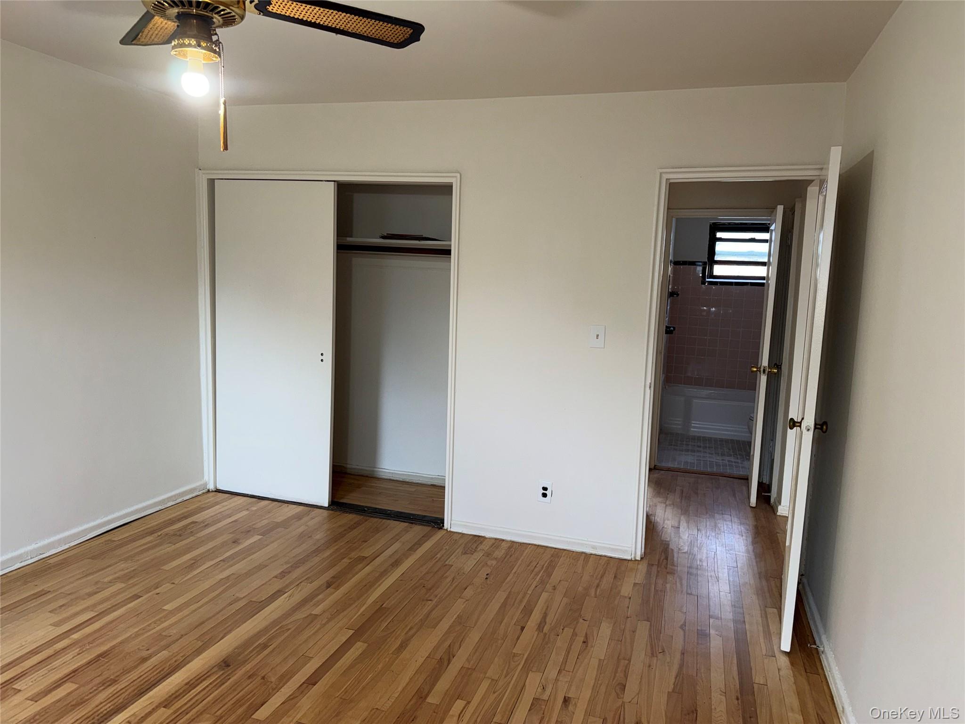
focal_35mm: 24
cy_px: 362
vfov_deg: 56.8
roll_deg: -1.9
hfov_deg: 71.6
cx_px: 482
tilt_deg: -7.5
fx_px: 669
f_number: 1.78
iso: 50
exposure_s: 1/33
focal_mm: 6.76
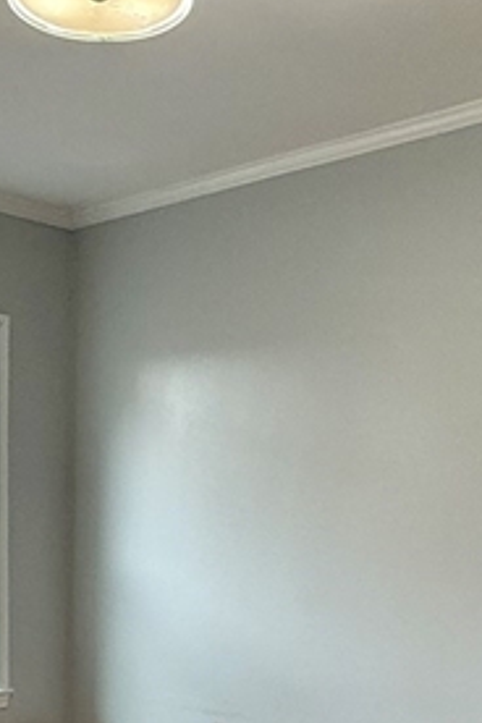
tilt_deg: -10.6
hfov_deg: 24.8
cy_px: 718
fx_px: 1084
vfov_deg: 33.8
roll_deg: -0.9
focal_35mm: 54
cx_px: 126
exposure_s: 1/120
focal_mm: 2.22
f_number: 2.2
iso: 320
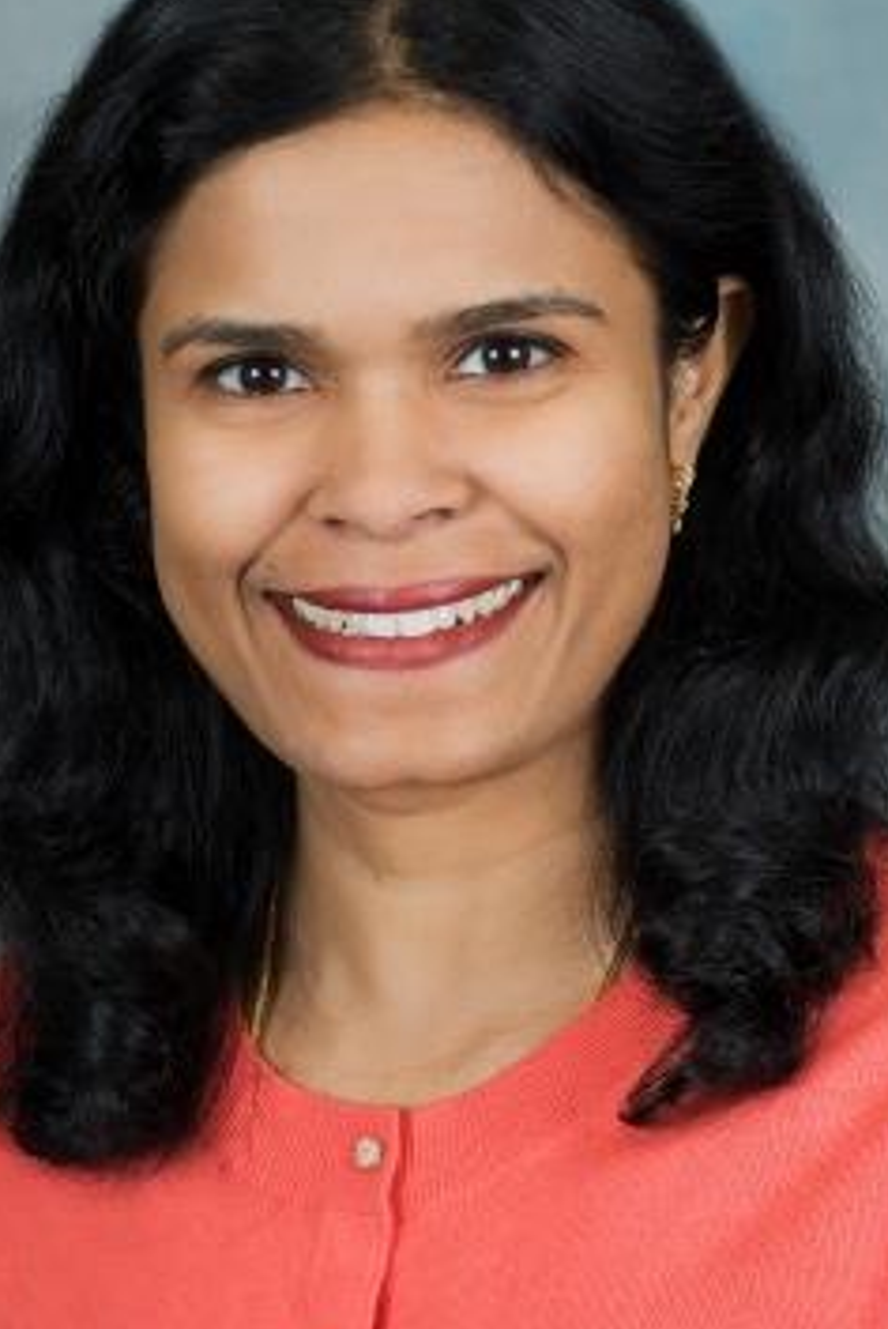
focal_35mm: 95
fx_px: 3508
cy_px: 580
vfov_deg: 21.4
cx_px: 418
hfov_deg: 14.4
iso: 320
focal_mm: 50
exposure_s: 1/125
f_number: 6.3
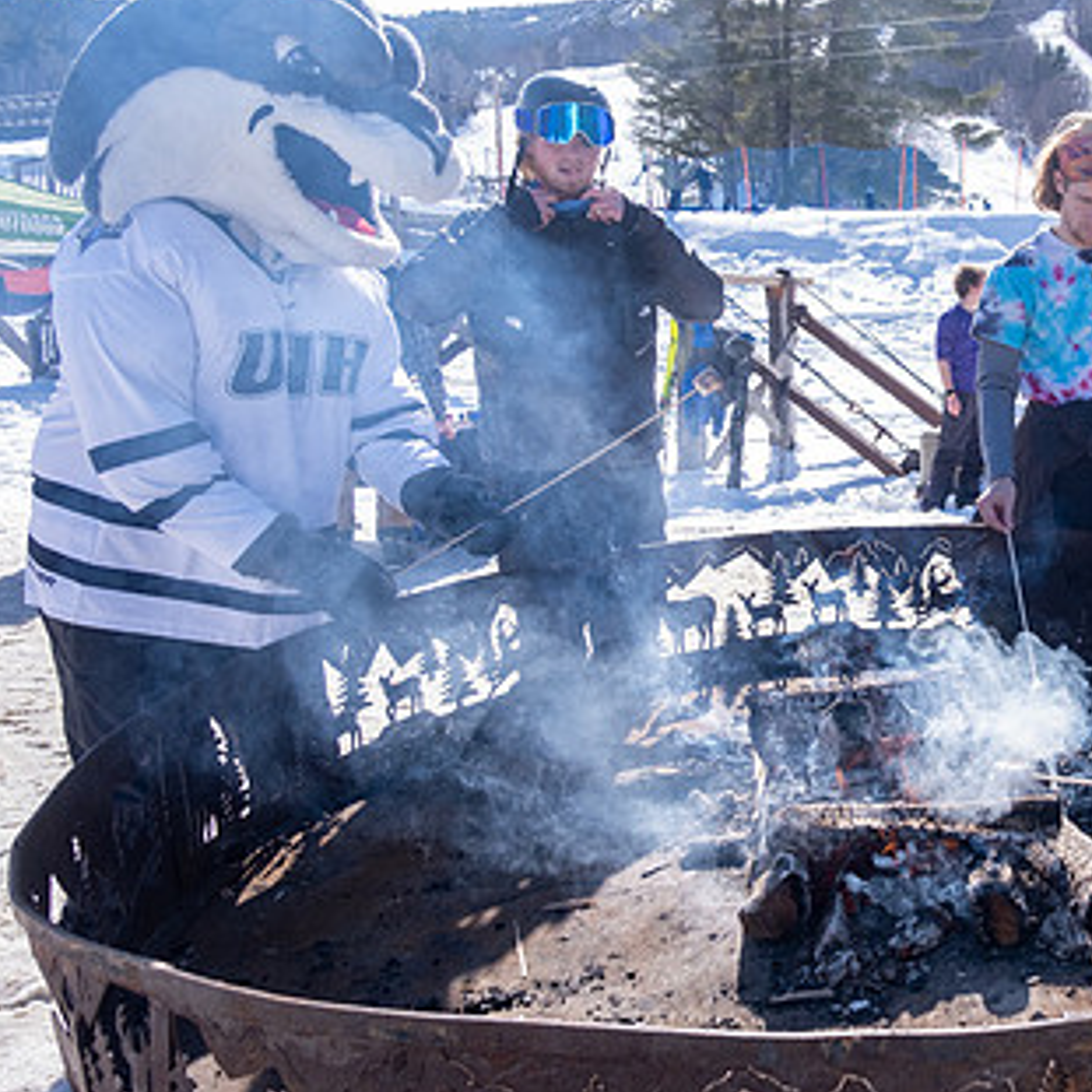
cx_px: 976
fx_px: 1356
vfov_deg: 43.8
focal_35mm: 38
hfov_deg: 40.6
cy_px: 490
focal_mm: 16
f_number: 5
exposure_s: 1/1000
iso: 320
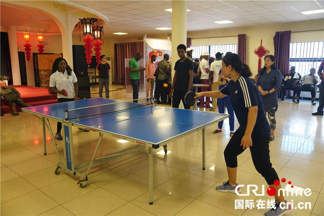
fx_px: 252
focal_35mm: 28
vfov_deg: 46.4
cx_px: 162
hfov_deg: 65.5
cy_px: 108
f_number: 2.8
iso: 2500
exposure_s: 1/200
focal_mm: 28
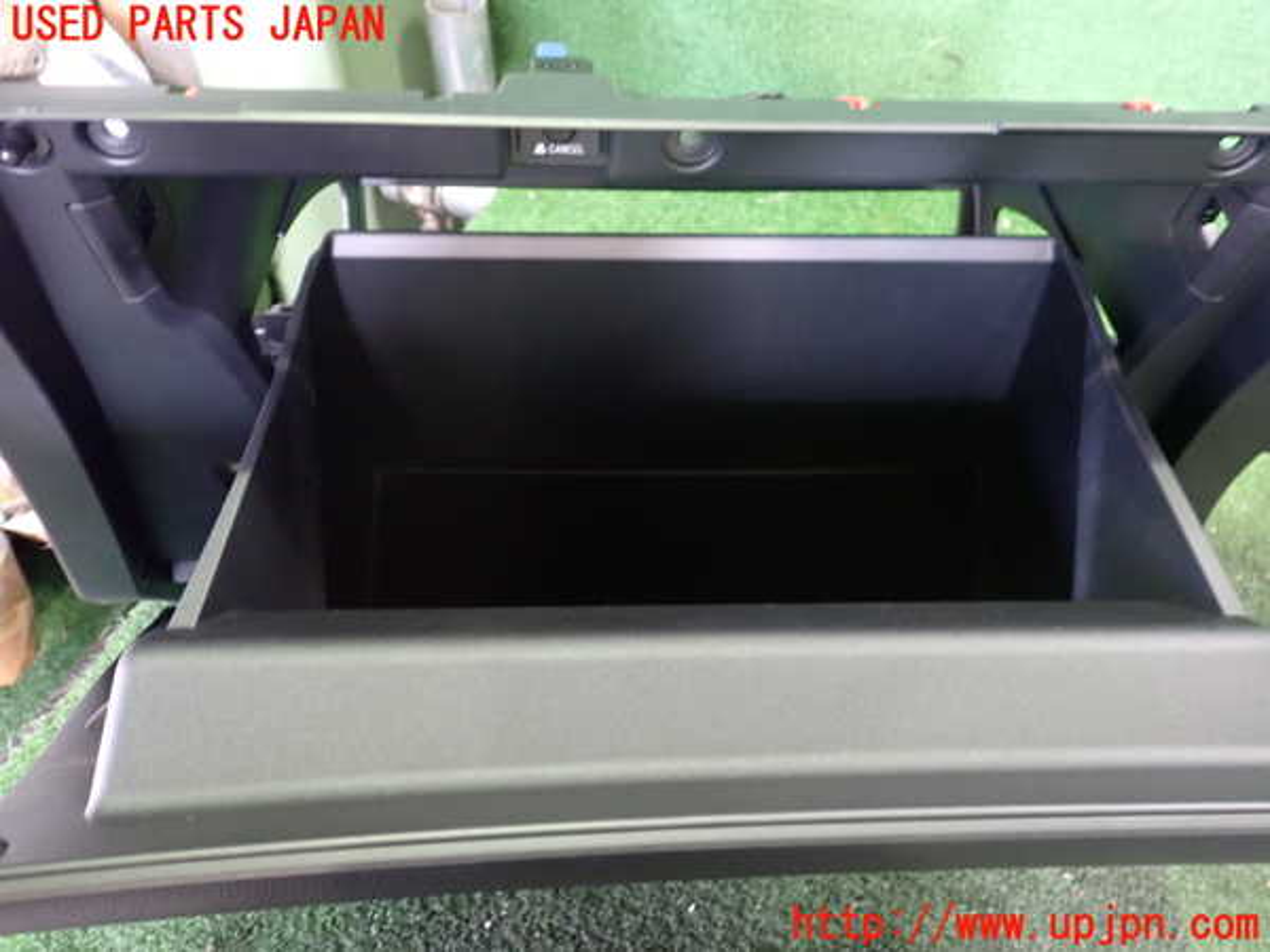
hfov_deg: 60.0
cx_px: 635
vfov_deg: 46.8
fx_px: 1101
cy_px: 476
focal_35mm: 30
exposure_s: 1/13
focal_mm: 5.4
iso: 800
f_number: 2.3
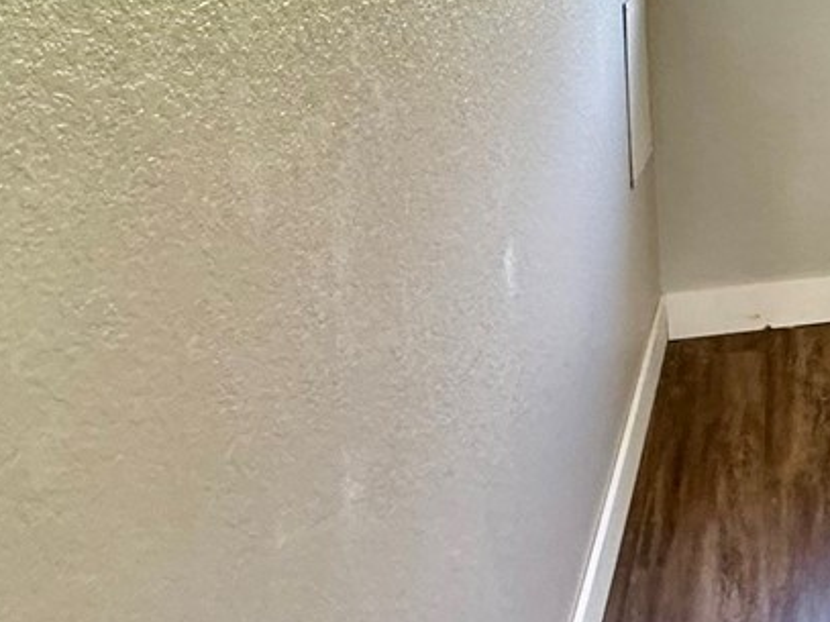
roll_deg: -0.8
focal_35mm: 55
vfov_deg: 25.2
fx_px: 1318
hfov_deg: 25.6
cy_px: -8
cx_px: 1260
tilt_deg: -6.6
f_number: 2.2
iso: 320
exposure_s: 1/120
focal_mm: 2.22
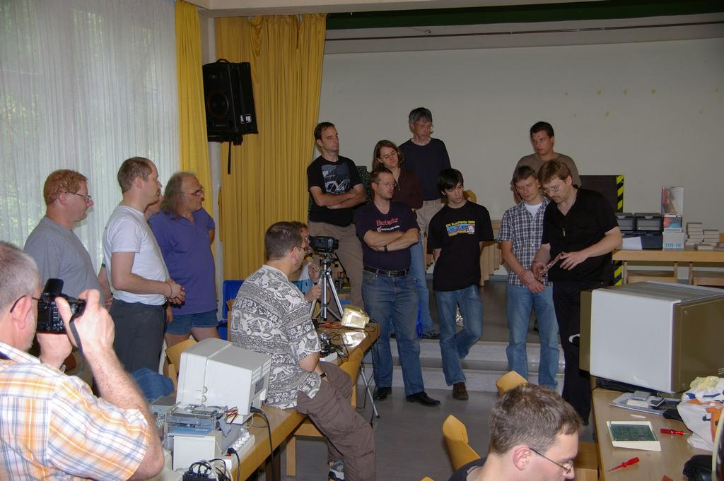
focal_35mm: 50
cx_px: 362
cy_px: 240
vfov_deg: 27.2
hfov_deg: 40.0
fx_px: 995
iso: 200
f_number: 4
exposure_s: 1/50
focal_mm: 33
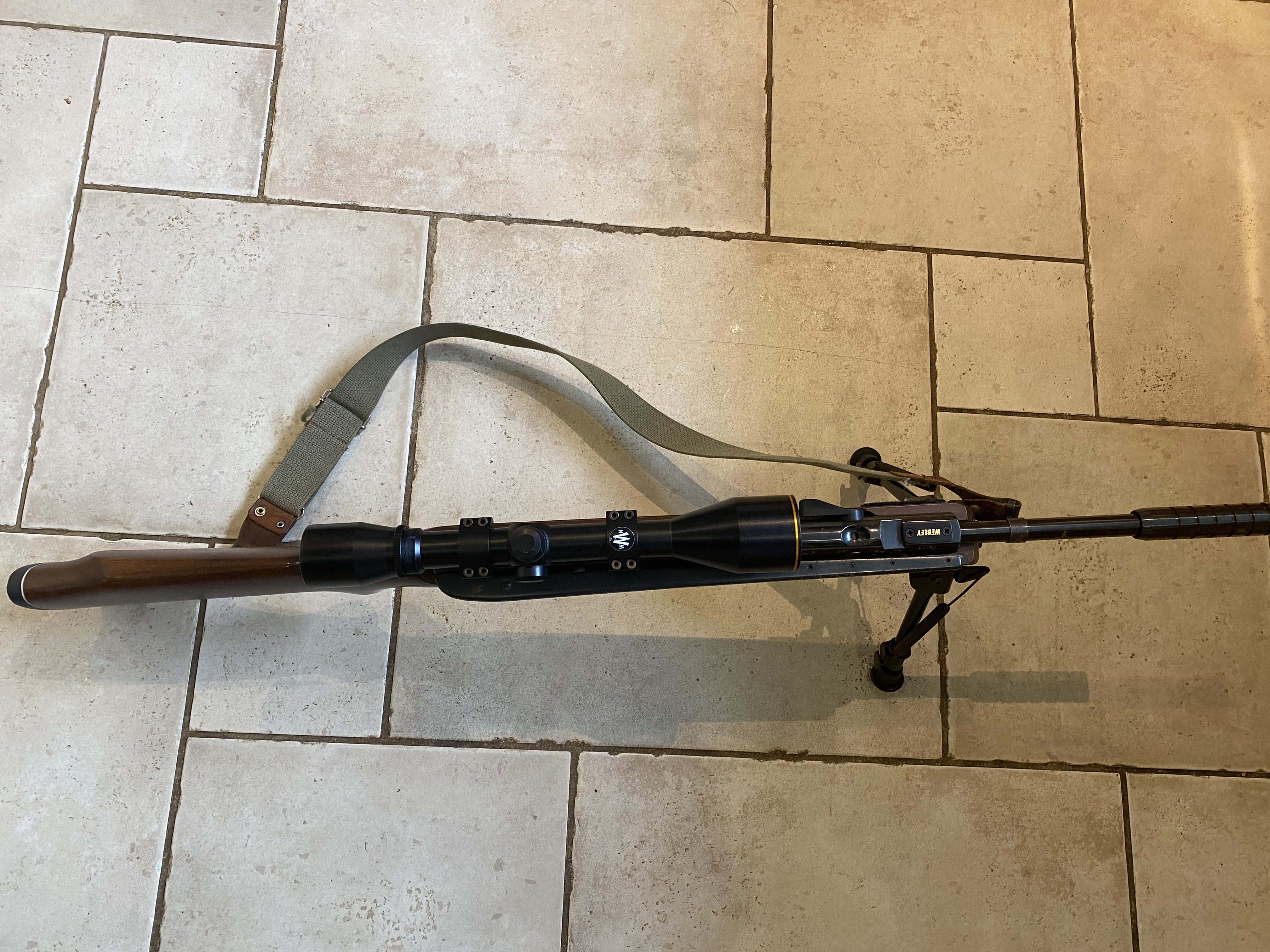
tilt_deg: -77.6
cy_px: 476
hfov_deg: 67.3
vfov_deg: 53.1
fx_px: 954
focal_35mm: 26
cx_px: 635
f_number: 1.8
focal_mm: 4.25
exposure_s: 1/50
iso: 160
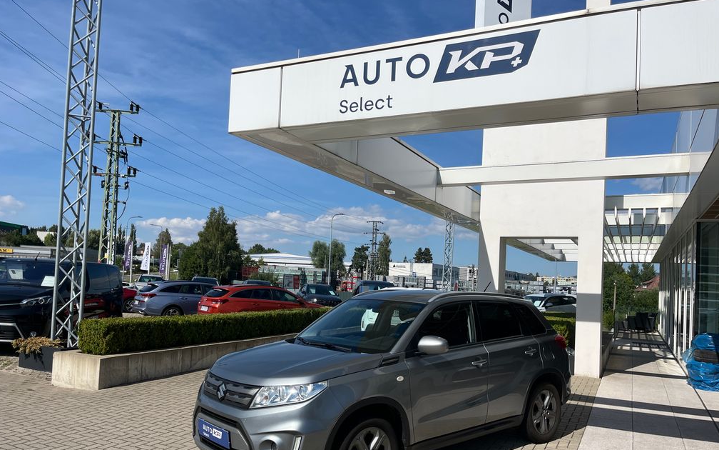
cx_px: 361
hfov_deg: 66.5
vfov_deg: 44.3
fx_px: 549
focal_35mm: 28
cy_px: 269
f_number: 1.6
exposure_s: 1/6897
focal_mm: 5.1
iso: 50
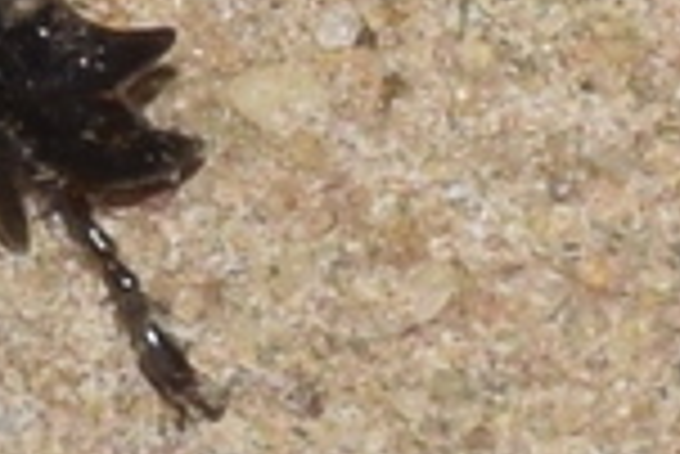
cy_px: -423
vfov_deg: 1.0
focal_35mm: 1334
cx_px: -896
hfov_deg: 1.5
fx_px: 25222
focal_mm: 140
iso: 400
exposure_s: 1/160
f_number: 16
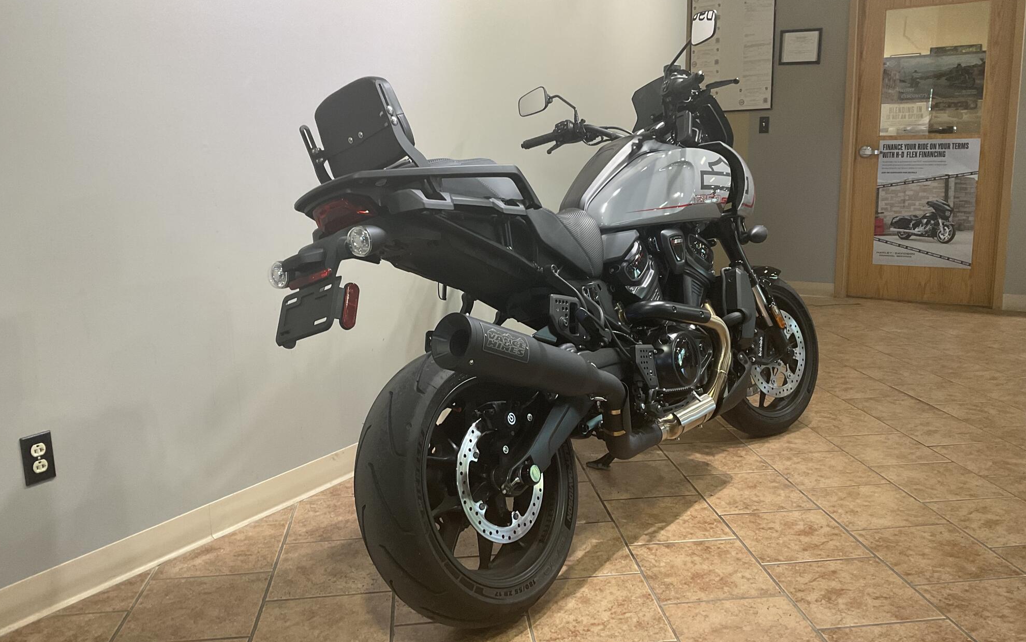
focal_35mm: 31
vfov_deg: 40.6
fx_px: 867
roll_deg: +0.4
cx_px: 510
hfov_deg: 61.2
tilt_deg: -10.7
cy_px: 316
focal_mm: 3
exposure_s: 1/60
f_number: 1.8
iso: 64
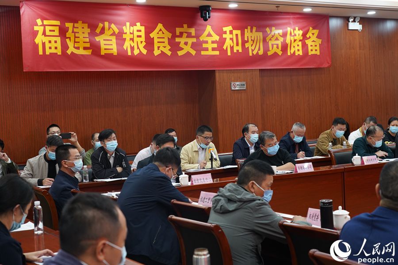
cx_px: 199
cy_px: 132
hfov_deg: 36.2
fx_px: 608
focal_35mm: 55
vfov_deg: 24.6
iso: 3200
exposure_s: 1/80
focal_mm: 55
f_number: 5.6
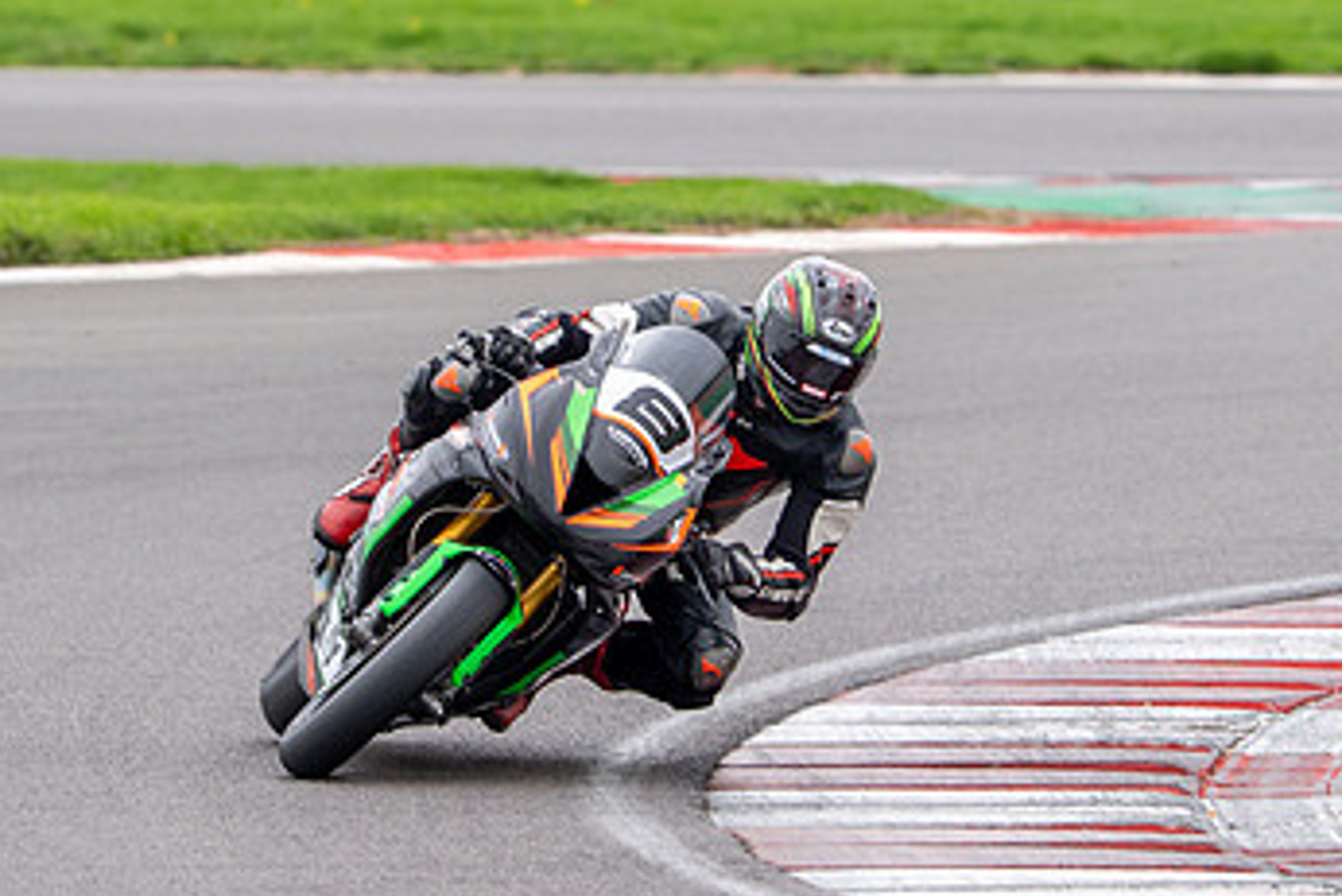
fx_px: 28416
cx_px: 727
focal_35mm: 762
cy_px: 307
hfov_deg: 2.7
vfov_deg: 1.8
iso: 320
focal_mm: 340
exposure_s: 1/500
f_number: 5.6
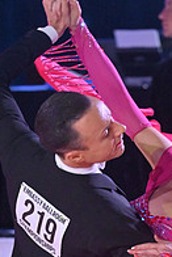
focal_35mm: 593
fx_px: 4242
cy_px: 340
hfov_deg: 2.3
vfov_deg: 3.5
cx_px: 140
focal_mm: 200
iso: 5000
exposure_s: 1/400
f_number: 5.6
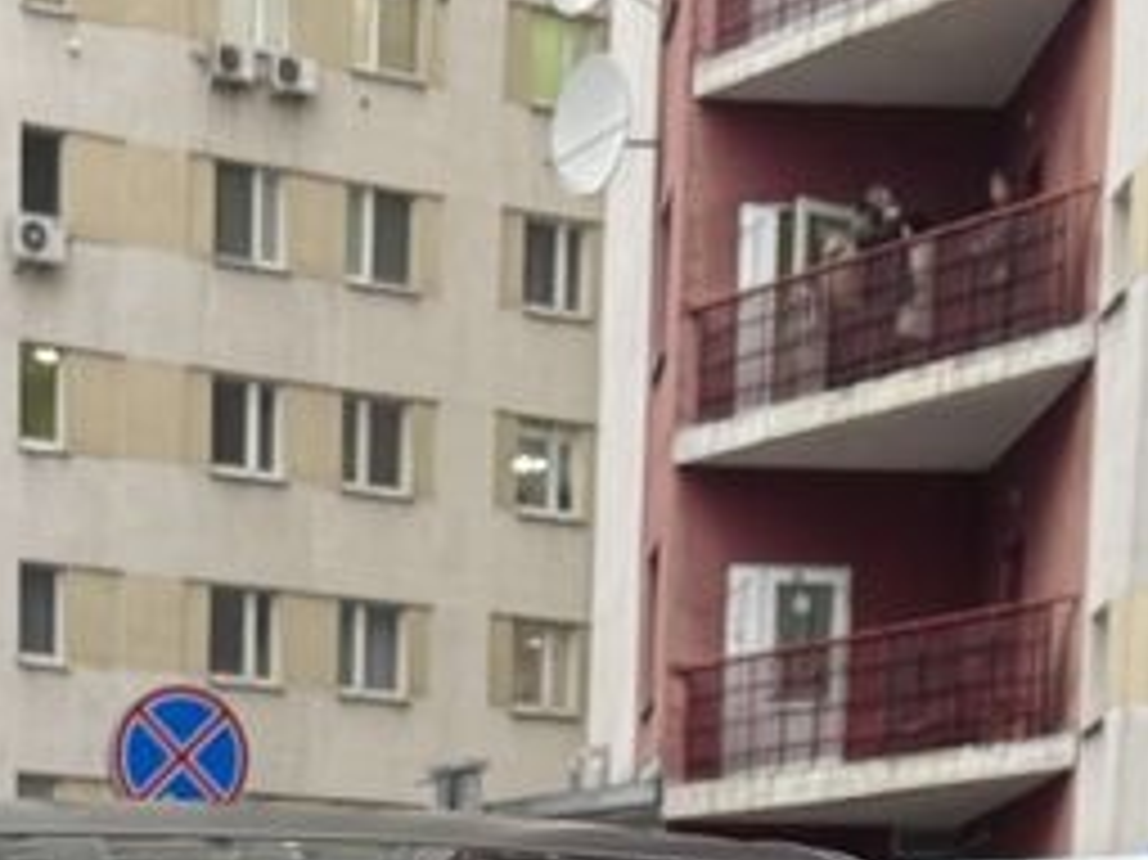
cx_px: 378
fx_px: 3746
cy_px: 1688
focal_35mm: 113
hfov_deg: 17.4
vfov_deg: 11.8
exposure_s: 1/101
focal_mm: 6.76
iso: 160
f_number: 1.78
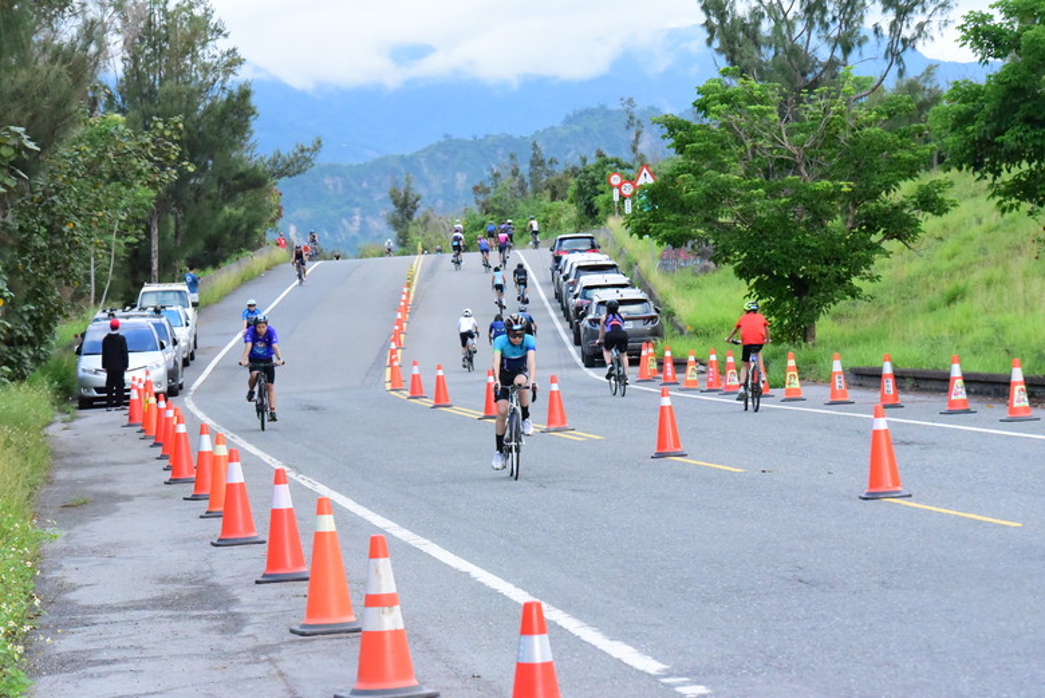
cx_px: 522
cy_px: 349
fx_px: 3921
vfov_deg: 10.2
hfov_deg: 15.2
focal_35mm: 135
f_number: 11
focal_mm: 135
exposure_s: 1/2000
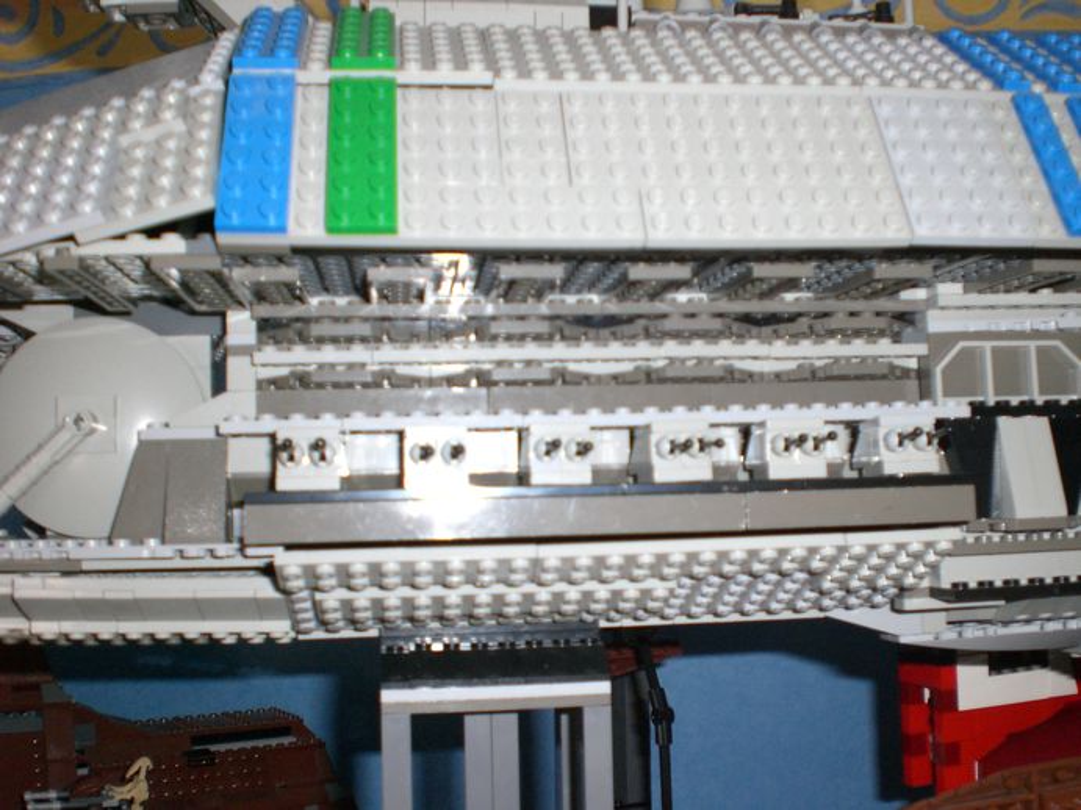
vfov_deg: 37.7
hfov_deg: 49.0
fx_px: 1186
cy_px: 405
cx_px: 540
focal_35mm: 38
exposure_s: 1/60
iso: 200
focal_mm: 6.3
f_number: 3.1
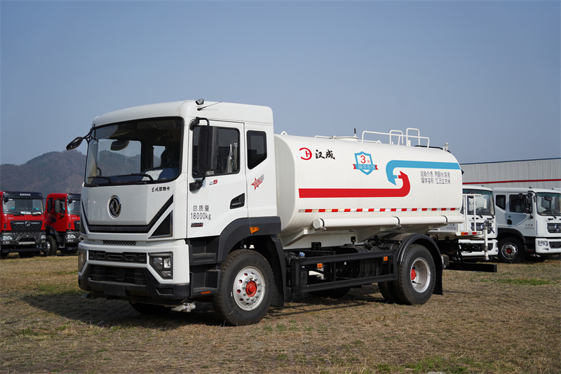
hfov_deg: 41.9
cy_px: 187
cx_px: 280
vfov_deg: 28.6
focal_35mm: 47
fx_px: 732
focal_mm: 47
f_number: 3.5
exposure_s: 1/1600
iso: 100
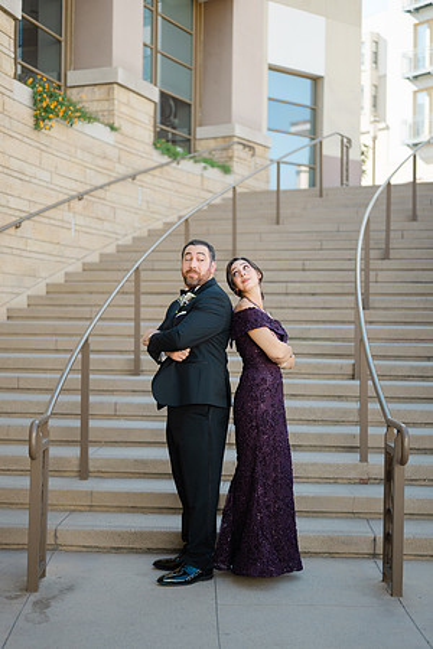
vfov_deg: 39.6
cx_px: 216
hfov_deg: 27.0
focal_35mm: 50
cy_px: 324
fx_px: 902
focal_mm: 50
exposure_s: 1/400
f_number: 1.8
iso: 64
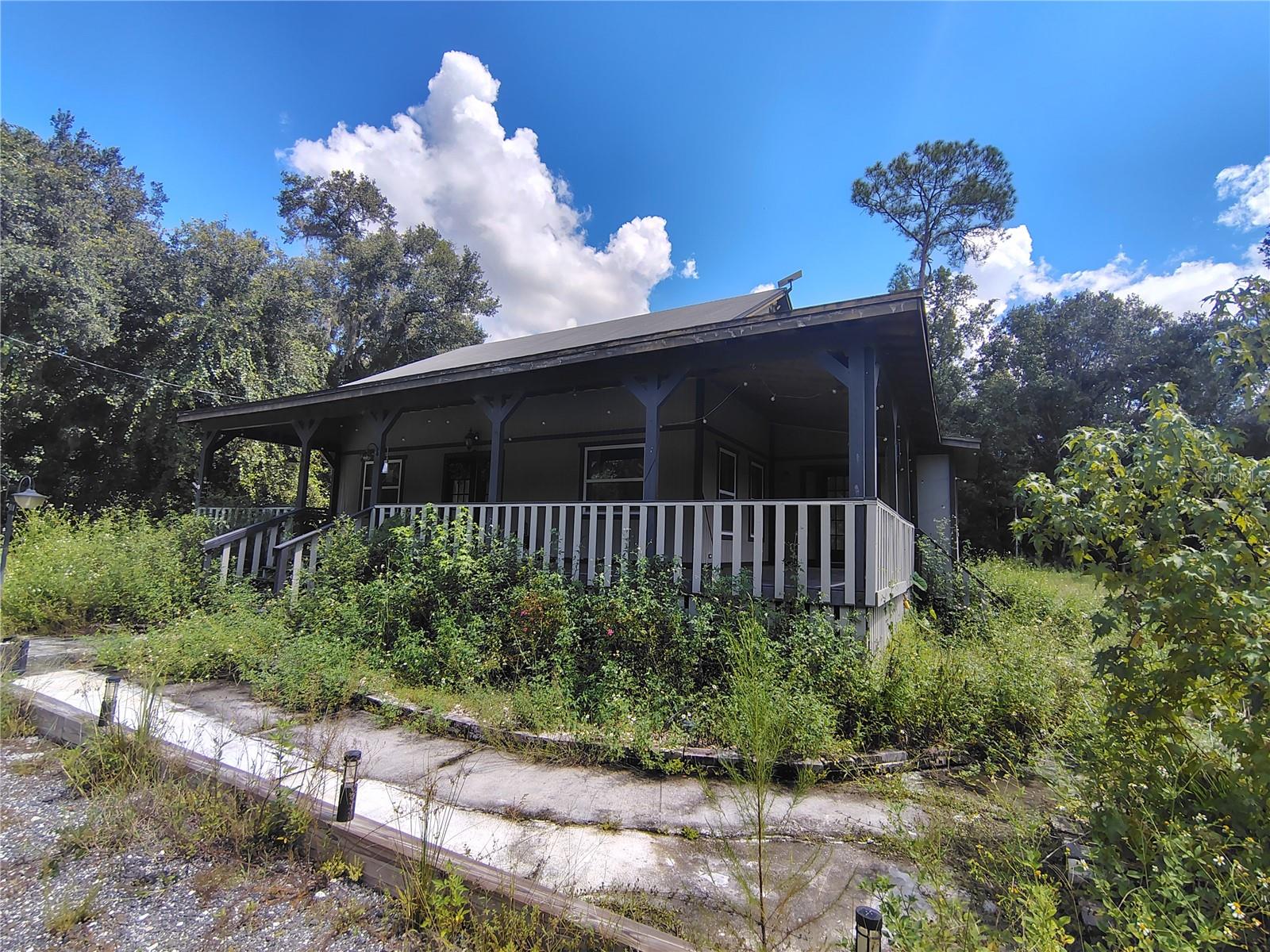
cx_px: 635
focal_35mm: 16
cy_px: 476
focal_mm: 2.13
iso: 100
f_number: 2.2
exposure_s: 1/558
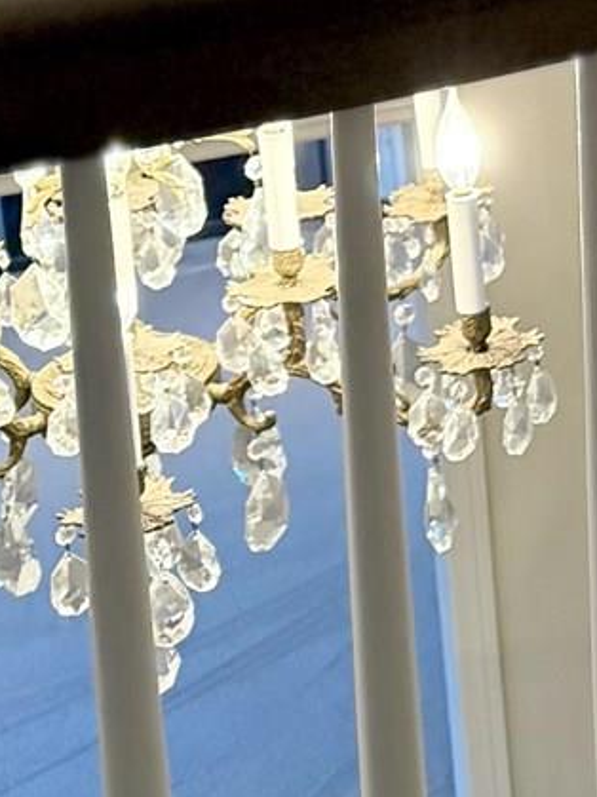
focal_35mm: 132
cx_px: 1327
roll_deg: +1.3
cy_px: -291
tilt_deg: -14.5
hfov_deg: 10.1
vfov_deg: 14.2
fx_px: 3037
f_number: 1.78
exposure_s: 1/120
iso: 200
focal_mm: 6.76
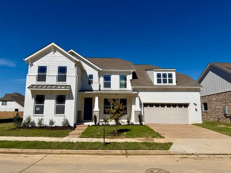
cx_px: 116
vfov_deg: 56.8
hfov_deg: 71.6
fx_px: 160
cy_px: 86
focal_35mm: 24
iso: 80
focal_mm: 6.76
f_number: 1.78
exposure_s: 1/11905
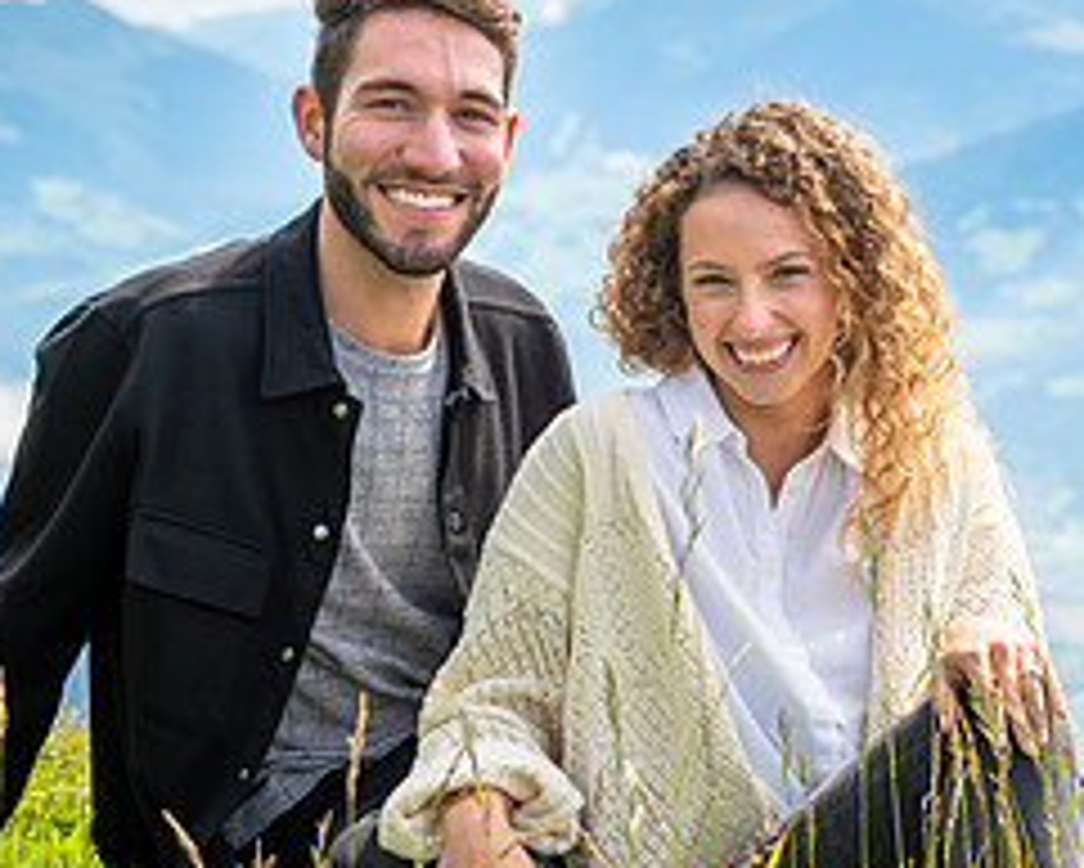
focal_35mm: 158
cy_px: 540
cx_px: 774
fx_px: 5071
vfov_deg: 9.8
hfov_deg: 12.2
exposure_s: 1/400
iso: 100
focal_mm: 70
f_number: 6.3
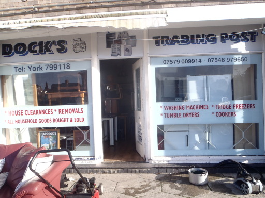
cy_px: 99
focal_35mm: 28
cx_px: 132
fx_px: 214
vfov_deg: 49.7
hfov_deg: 63.4
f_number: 3.5
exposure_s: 1/320
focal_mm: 5
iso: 80
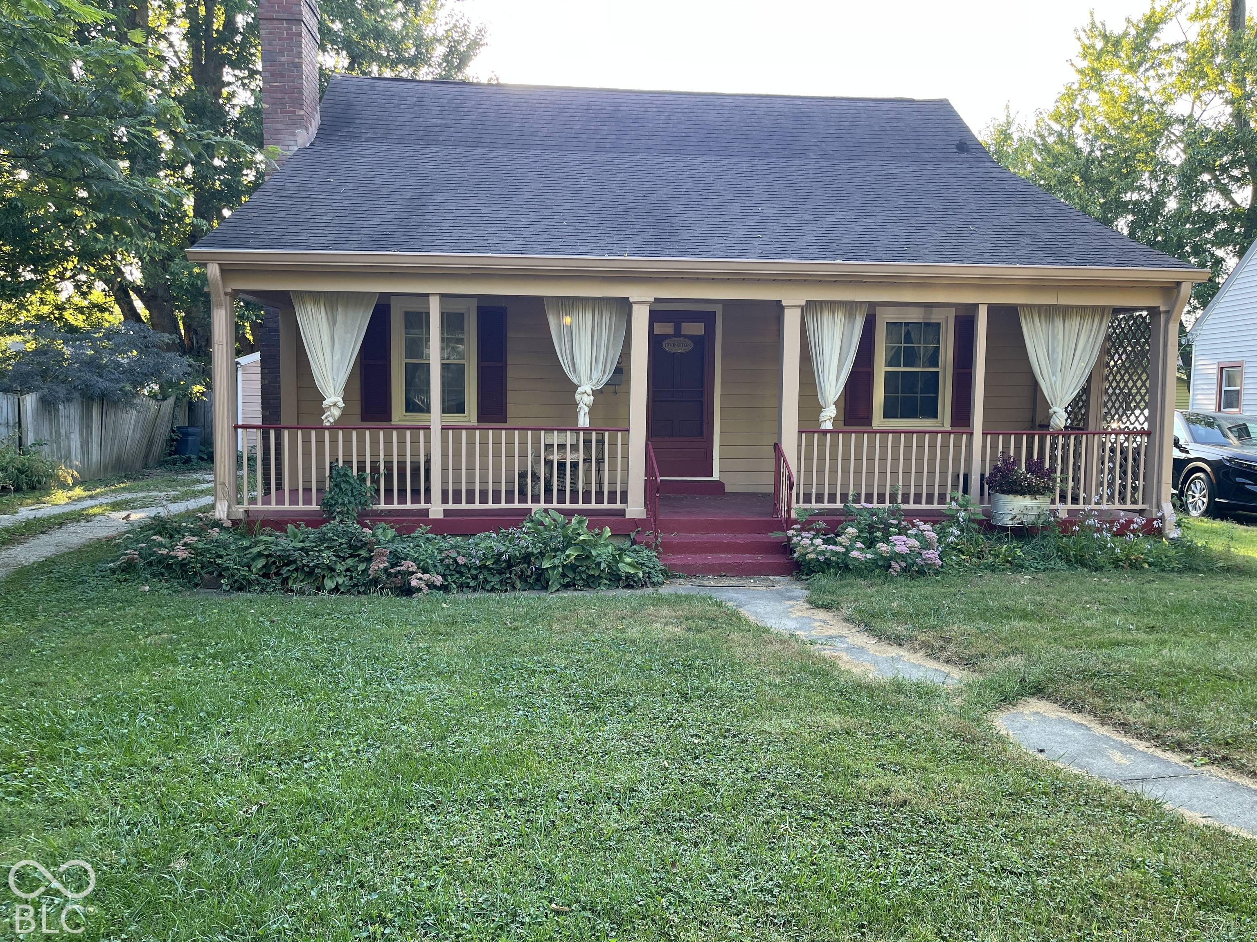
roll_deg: -1.3
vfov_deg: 53.1
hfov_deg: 67.3
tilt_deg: -3.7
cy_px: 471
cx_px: 628
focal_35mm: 26
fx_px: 944
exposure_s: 1/158
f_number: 1.6
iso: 64
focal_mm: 5.1
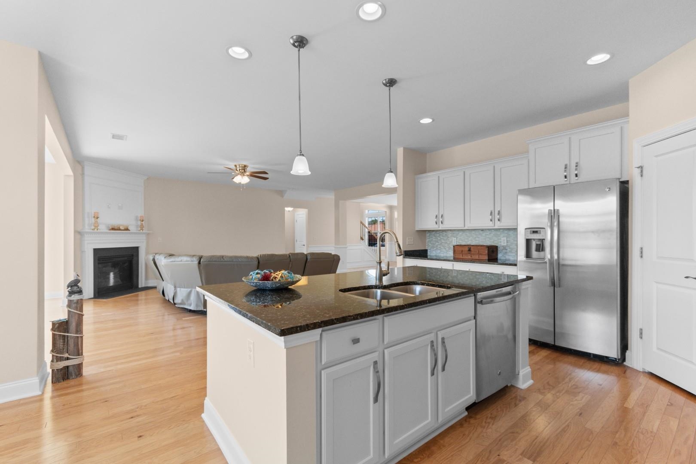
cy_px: 232
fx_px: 290
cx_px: 348
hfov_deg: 100.4
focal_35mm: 15
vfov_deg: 77.3
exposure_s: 1/2
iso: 100
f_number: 4.5
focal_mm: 10
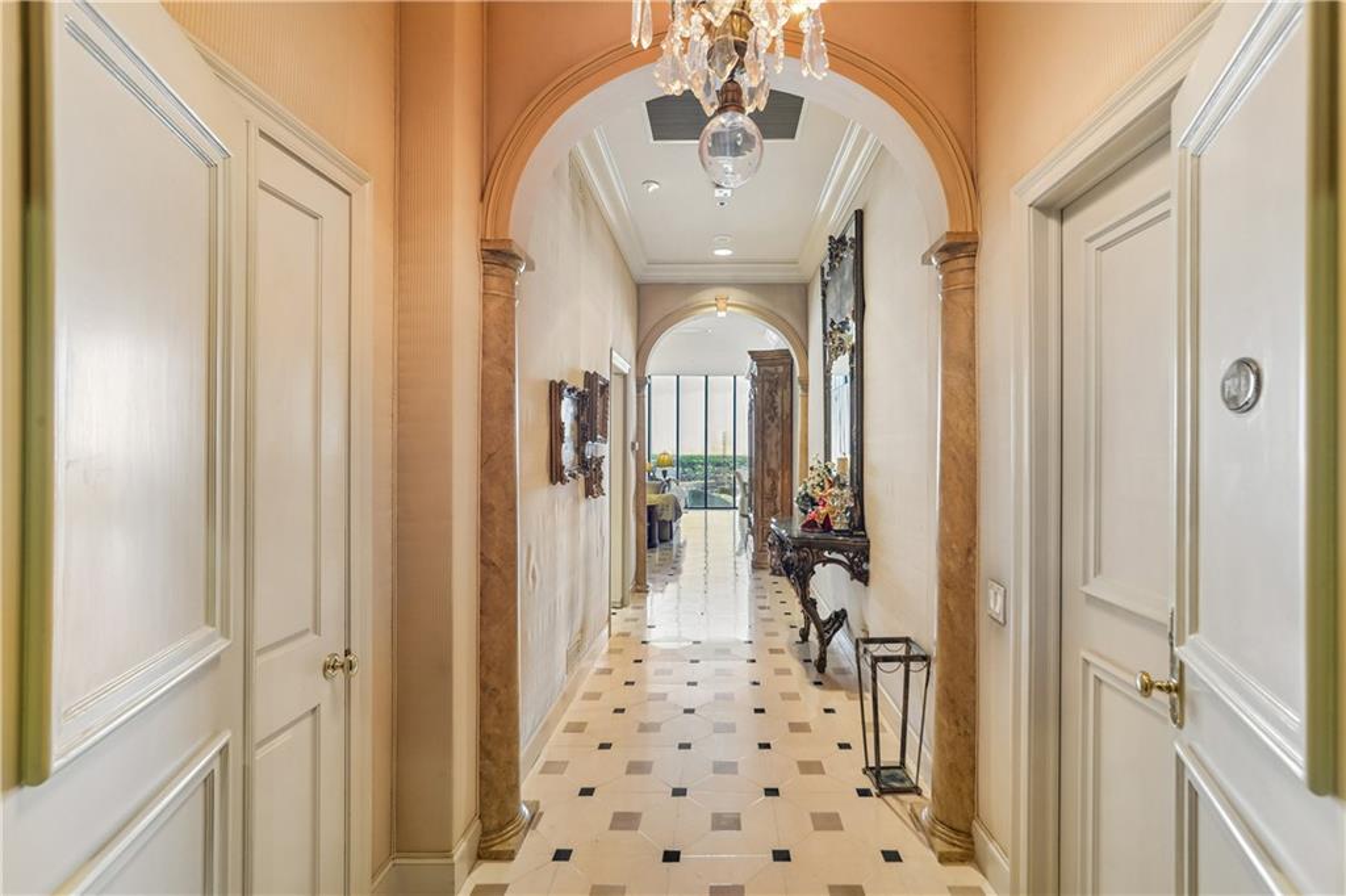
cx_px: 673
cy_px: 448
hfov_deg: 100.4
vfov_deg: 77.3
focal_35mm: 15
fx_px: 561
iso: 400
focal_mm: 15
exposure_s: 1/4
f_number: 11
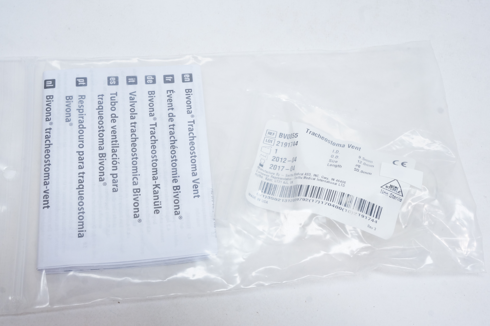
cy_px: 163
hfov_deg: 41.2
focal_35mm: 48
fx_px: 653
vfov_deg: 28.0
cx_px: 245
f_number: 13
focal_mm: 32
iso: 800
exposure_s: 1/15
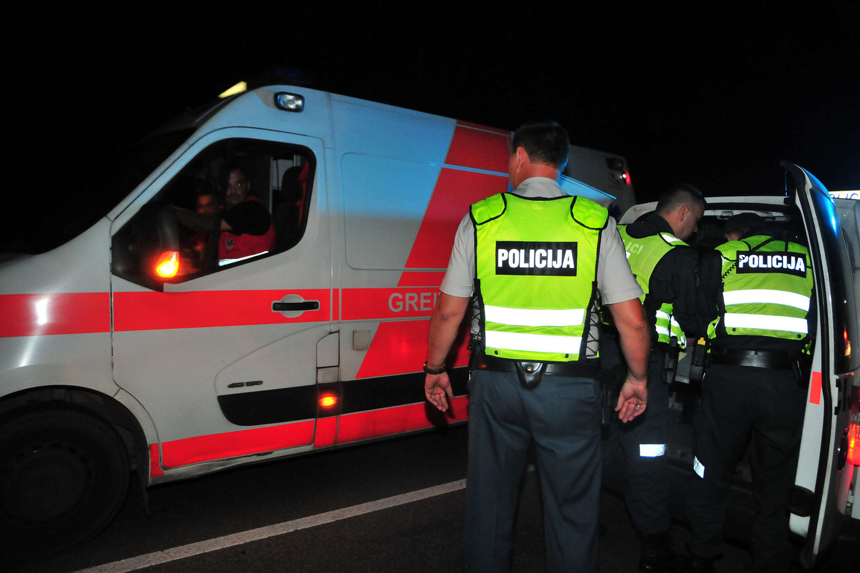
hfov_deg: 73.7
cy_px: 286
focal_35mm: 24
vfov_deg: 53.1
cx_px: 430
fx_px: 573
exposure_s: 1/40
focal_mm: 16
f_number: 3.5
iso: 1250
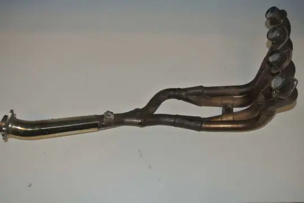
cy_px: 102
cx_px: 152
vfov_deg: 37.0
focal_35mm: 36
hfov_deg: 53.1
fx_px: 304
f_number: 4
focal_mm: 13.6
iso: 200
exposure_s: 1/60
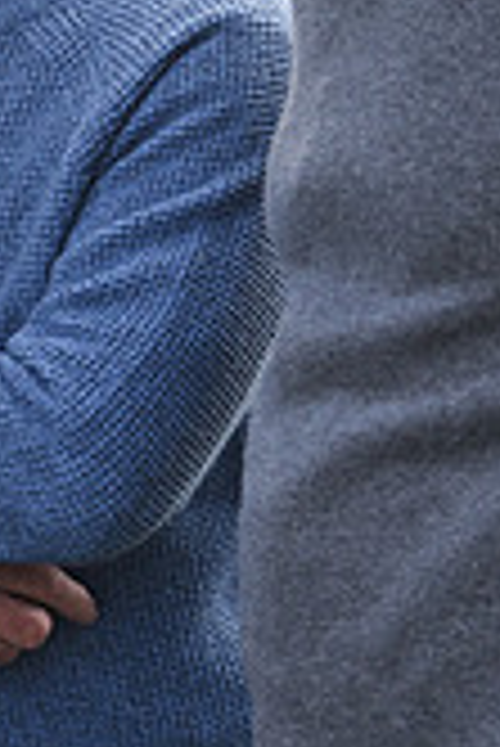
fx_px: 3783
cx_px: -667
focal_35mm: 182
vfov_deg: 11.2
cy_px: 88
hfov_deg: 7.1
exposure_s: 1/640
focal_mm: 52
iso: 400
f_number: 5.6
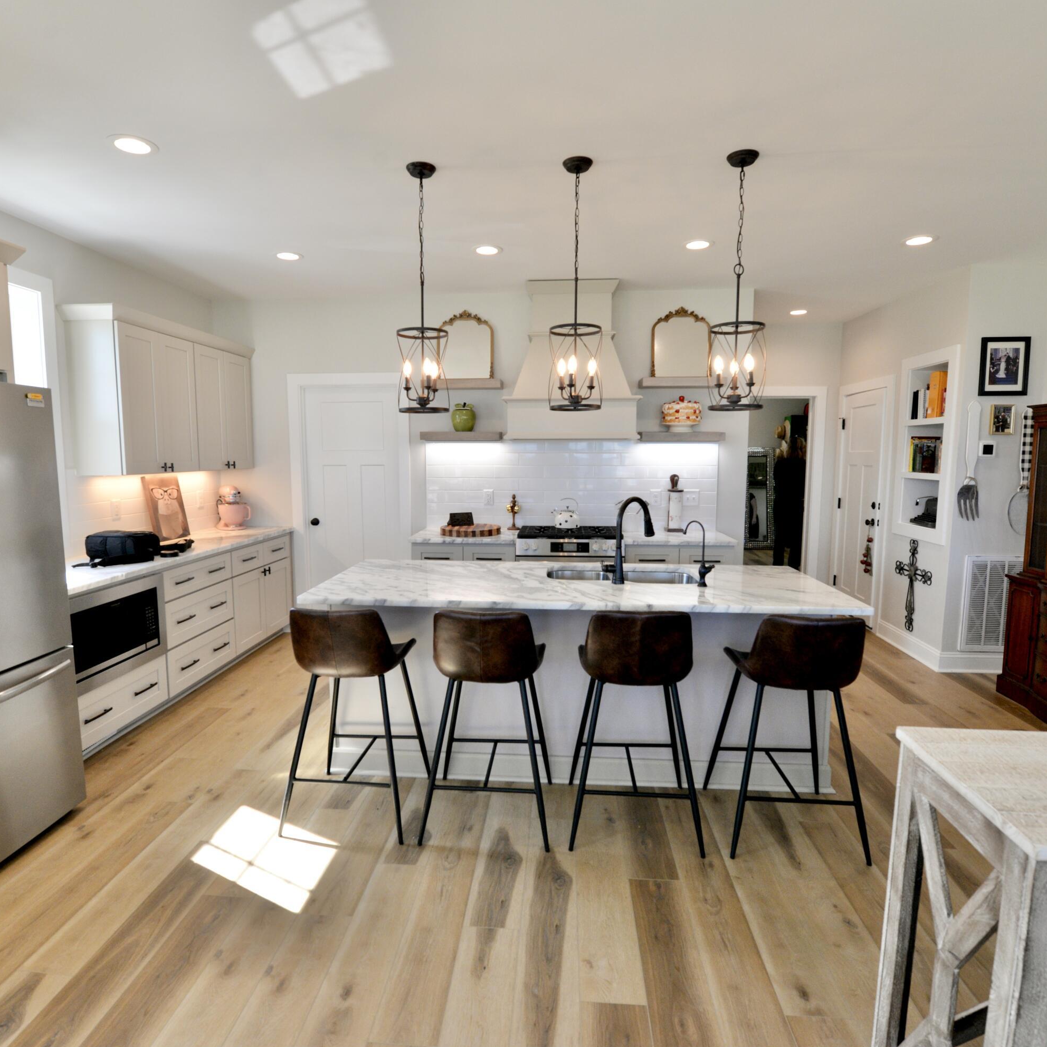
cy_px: 527
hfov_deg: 80.7
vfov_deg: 80.7
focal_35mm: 18
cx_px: 510
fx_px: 616
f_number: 6.3
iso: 800
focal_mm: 14
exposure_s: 1/160
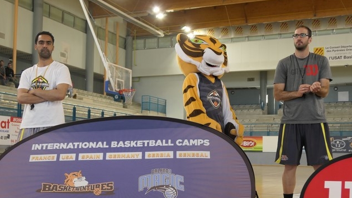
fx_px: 485
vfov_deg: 23.0
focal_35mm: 52
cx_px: 178
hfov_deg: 39.9
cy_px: 121
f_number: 2.8
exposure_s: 1/125
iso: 800
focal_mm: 15.9
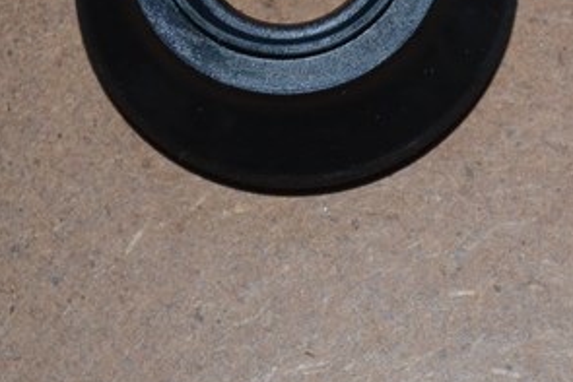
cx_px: 548
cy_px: -9
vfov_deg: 6.1
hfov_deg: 9.2
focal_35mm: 223
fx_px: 3557
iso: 1400
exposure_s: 1/60
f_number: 5.6
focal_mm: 55
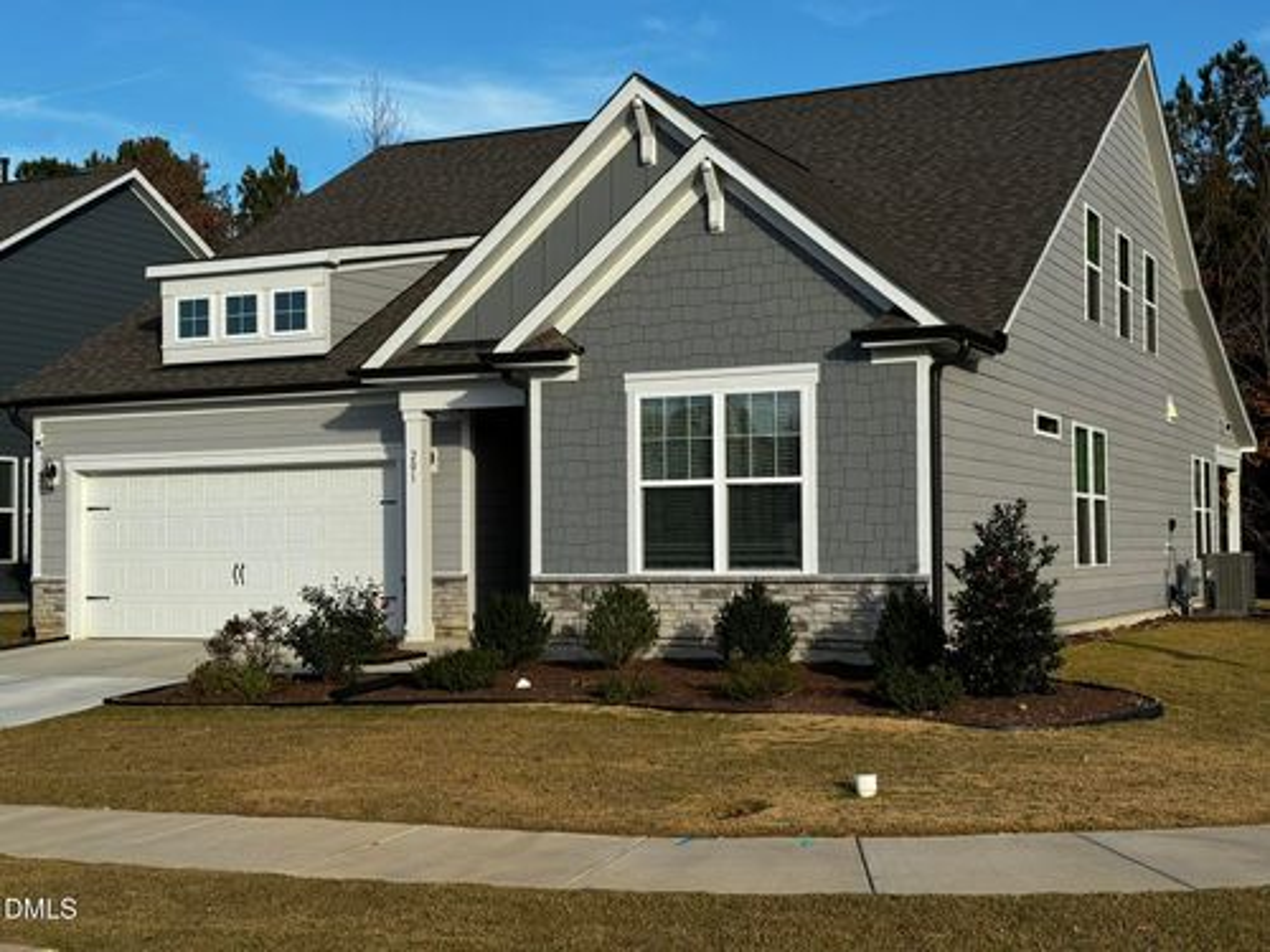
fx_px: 1761
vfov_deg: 30.3
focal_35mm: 48
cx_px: 635
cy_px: 476
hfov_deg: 39.7
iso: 64
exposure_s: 1/2717
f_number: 1.78
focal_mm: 6.86
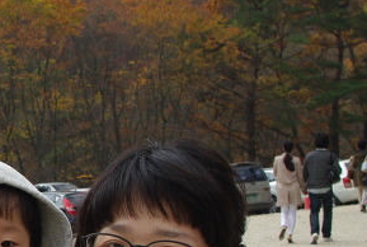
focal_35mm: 138
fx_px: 1410
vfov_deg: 10.0
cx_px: -147
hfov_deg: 14.1
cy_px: 179
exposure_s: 1/350
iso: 200
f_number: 8
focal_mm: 26.25
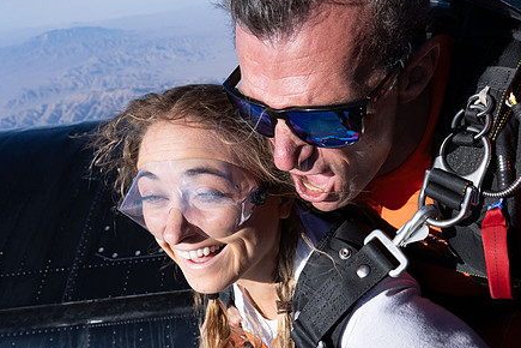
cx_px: 322
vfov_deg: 40.8
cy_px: 221
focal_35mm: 32
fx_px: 463
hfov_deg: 58.1
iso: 800
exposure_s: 1/2000
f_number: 9
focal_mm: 24
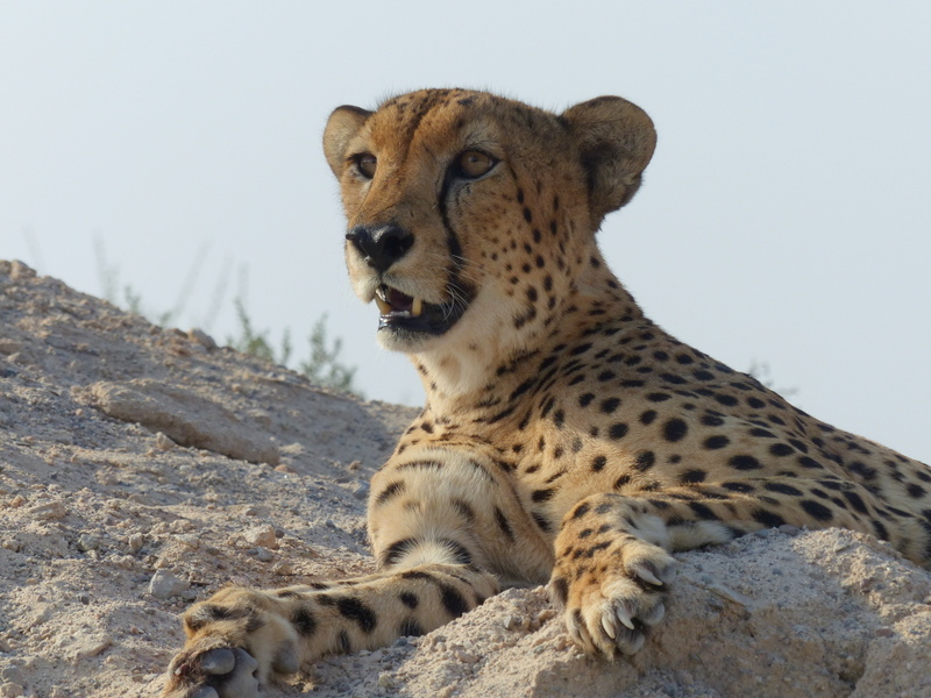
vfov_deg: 4.4
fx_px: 9091
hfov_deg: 5.9
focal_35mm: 338
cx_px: 466
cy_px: 349
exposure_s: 1/1000
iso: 100
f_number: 4
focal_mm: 60.8
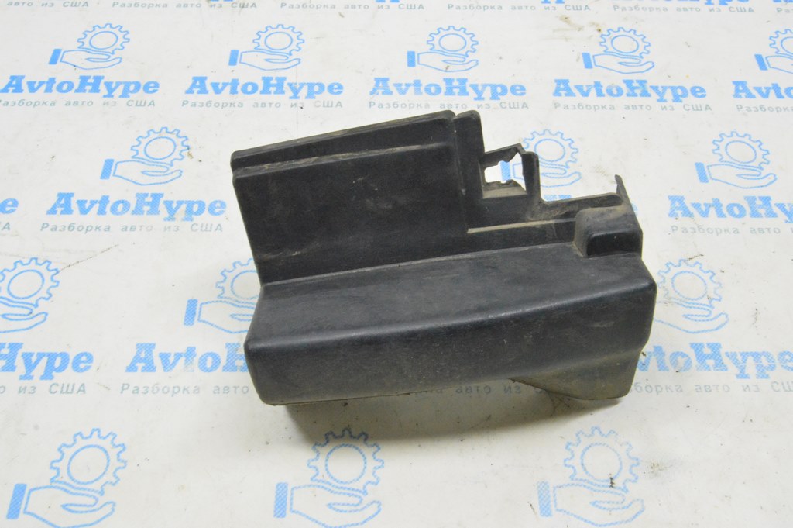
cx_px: 396
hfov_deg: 55.1
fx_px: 759
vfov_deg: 38.3
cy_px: 264
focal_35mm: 34
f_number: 20
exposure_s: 1/15
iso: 6400
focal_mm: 23
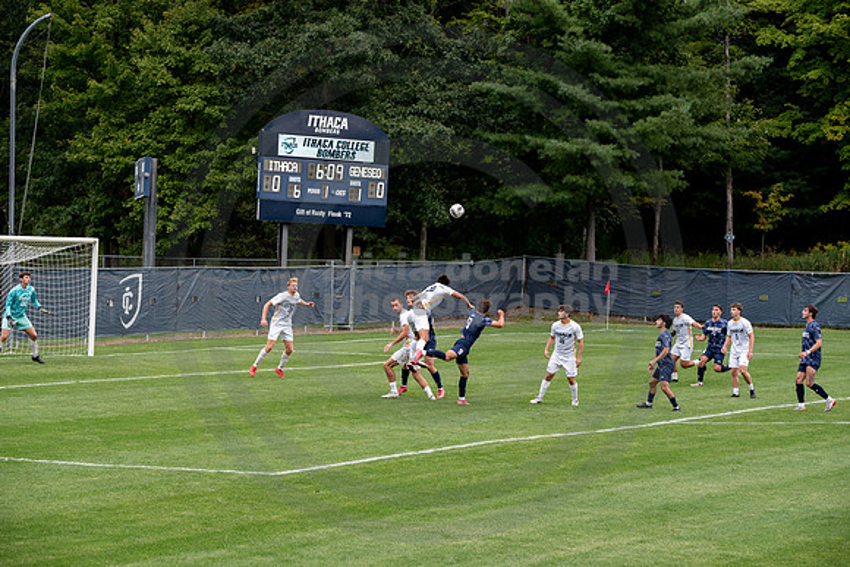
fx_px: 2861
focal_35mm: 121
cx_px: 425
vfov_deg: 11.3
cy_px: 284
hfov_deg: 16.9
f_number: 5.6
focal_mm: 120
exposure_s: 1/500
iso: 320
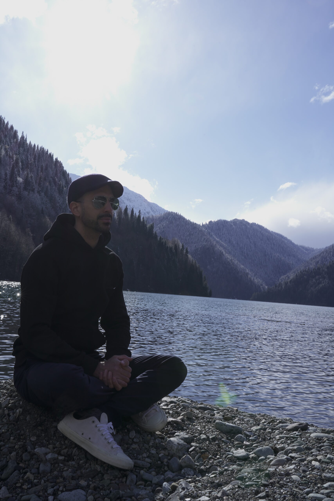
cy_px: 250
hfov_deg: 36.9
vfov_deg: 53.1
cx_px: 167
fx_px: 501
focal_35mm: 36
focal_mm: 36
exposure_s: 1/50
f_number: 22
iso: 100
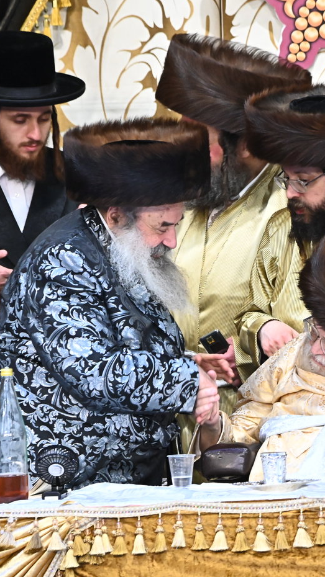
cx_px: 347
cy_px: 288
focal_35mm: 552
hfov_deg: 2.2
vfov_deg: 3.9
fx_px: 8458
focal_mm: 350
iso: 5000
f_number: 7.1
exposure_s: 1/100
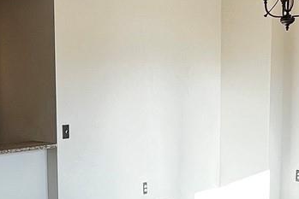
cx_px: 23
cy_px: 149
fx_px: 515
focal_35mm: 62
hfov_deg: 30.7
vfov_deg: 21.7
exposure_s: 1/120
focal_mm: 1.57
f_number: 1.8
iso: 40
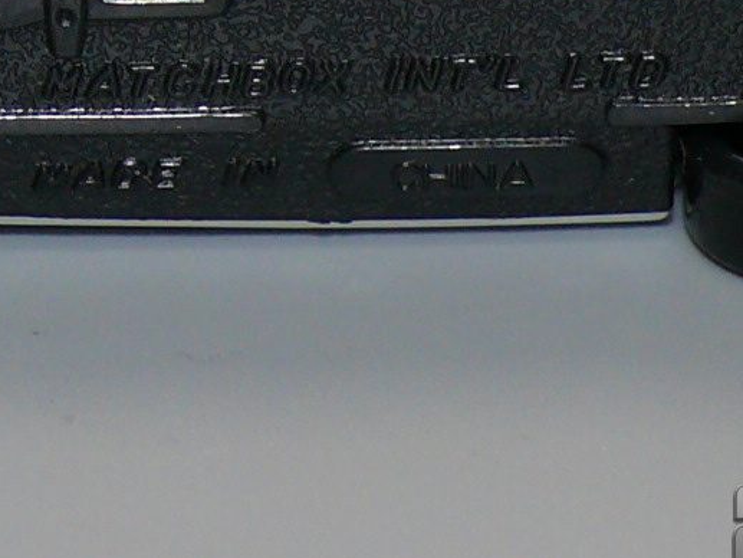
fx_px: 7707
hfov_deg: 5.5
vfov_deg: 4.1
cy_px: -216
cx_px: 401
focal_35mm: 359
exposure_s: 1/30
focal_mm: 14.3
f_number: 4
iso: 100
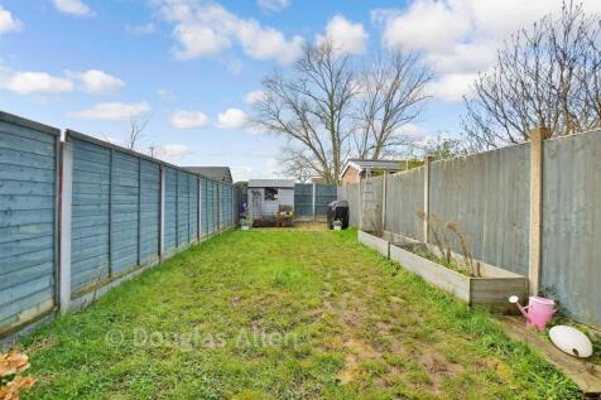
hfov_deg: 100.4
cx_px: 300
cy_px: 200
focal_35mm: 15
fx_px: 250
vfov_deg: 77.3
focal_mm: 10
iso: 100
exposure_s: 1/50
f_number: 8
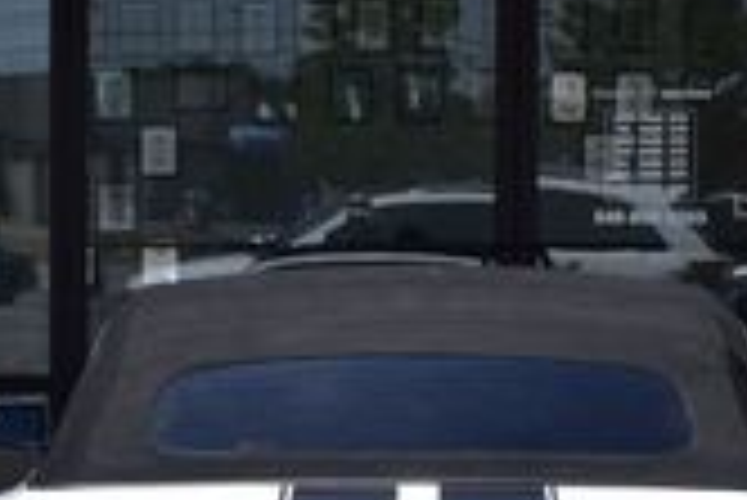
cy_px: 378
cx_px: 410
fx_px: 3842
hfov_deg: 11.1
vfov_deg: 7.4
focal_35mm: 185
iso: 360
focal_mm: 32
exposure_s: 1/500
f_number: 11
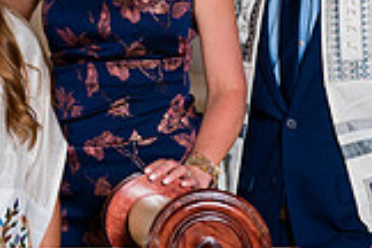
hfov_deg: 13.1
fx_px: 1591
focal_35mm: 154
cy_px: 22
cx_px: -26
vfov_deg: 8.9
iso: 1600
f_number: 4
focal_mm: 41
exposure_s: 1/200
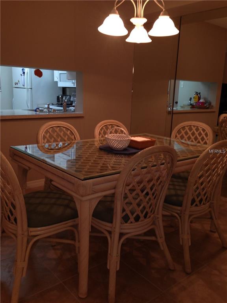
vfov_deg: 55.4
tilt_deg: -11.0
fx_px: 289
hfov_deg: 42.9
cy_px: 152
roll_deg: -2.0
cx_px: 114
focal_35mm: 33
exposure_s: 1/21
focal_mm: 4.12
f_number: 2.4
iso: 50
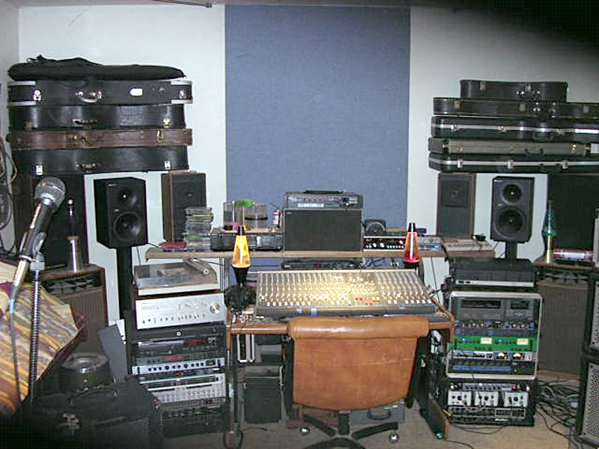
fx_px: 658
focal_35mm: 38
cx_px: 300
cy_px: 224
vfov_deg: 37.7
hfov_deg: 49.0
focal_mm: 5.8
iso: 310
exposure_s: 1/60.1
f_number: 2.8
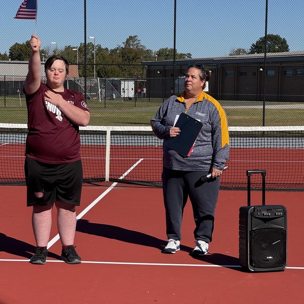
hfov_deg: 18.3
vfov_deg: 18.3
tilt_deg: -5.9
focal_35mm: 95
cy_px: 183
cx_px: 147
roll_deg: -0.4
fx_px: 944
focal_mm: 9
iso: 25
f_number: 2.8
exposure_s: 1/1064
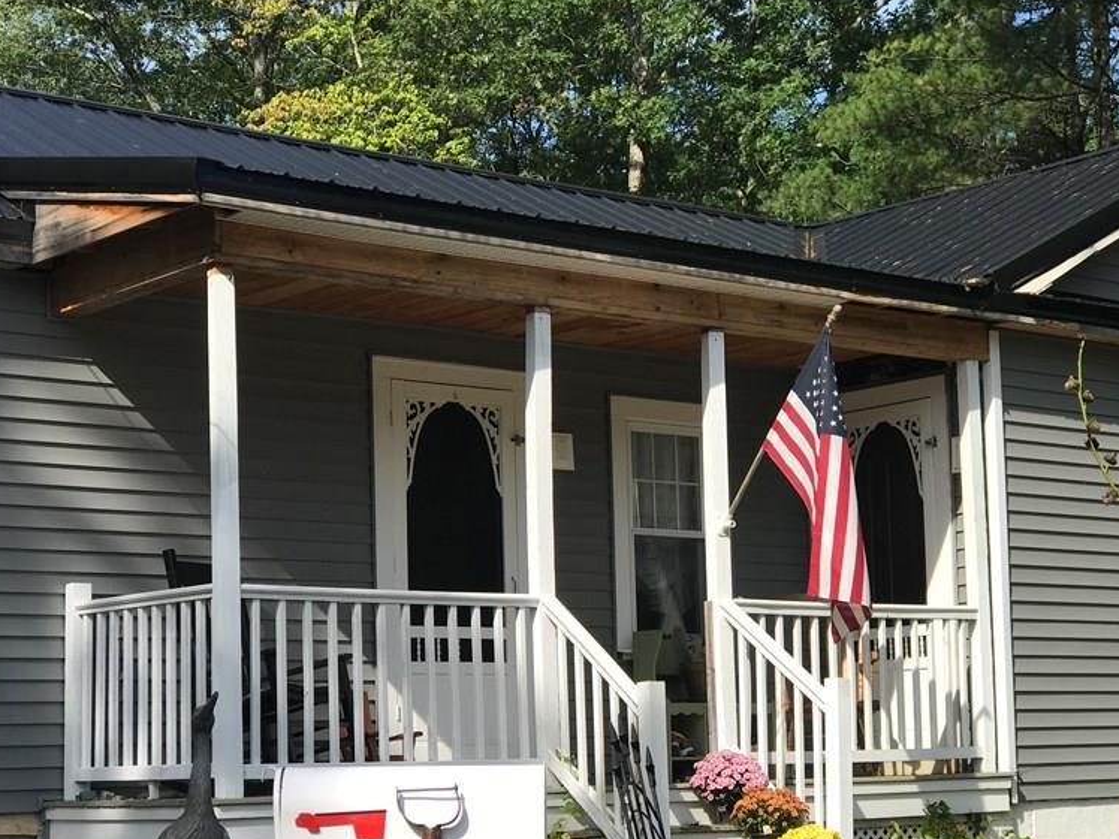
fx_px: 2521
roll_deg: +1.8
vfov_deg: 18.9
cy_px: 546
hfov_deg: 24.9
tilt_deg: +5.3
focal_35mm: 78
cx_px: 727
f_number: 2.8
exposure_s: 1/567
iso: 20
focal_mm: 6.6
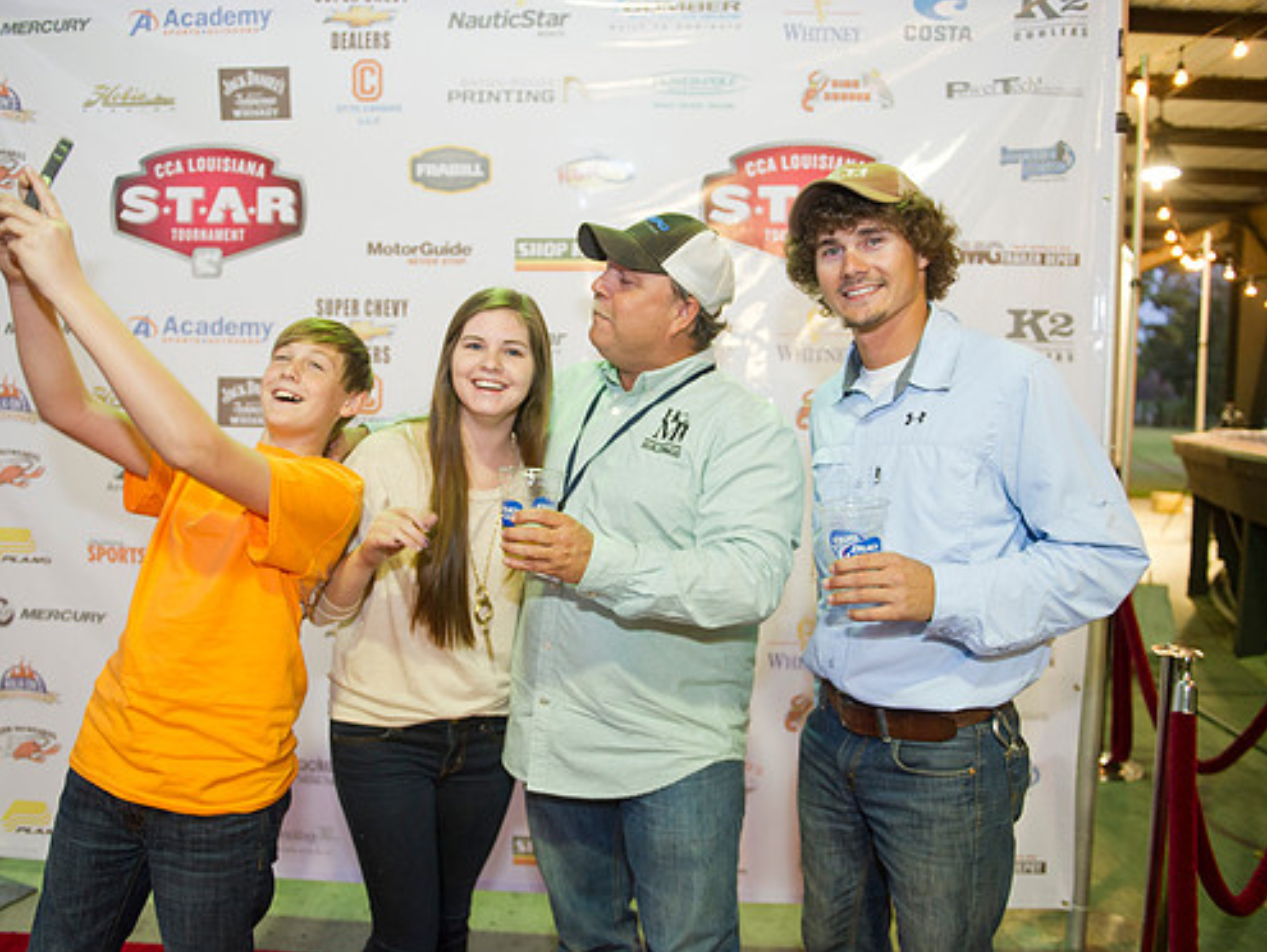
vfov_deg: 51.4
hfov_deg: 65.1
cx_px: 573
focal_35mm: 27
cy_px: 468
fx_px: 989
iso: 1000
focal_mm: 24
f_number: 2.8
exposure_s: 1/80
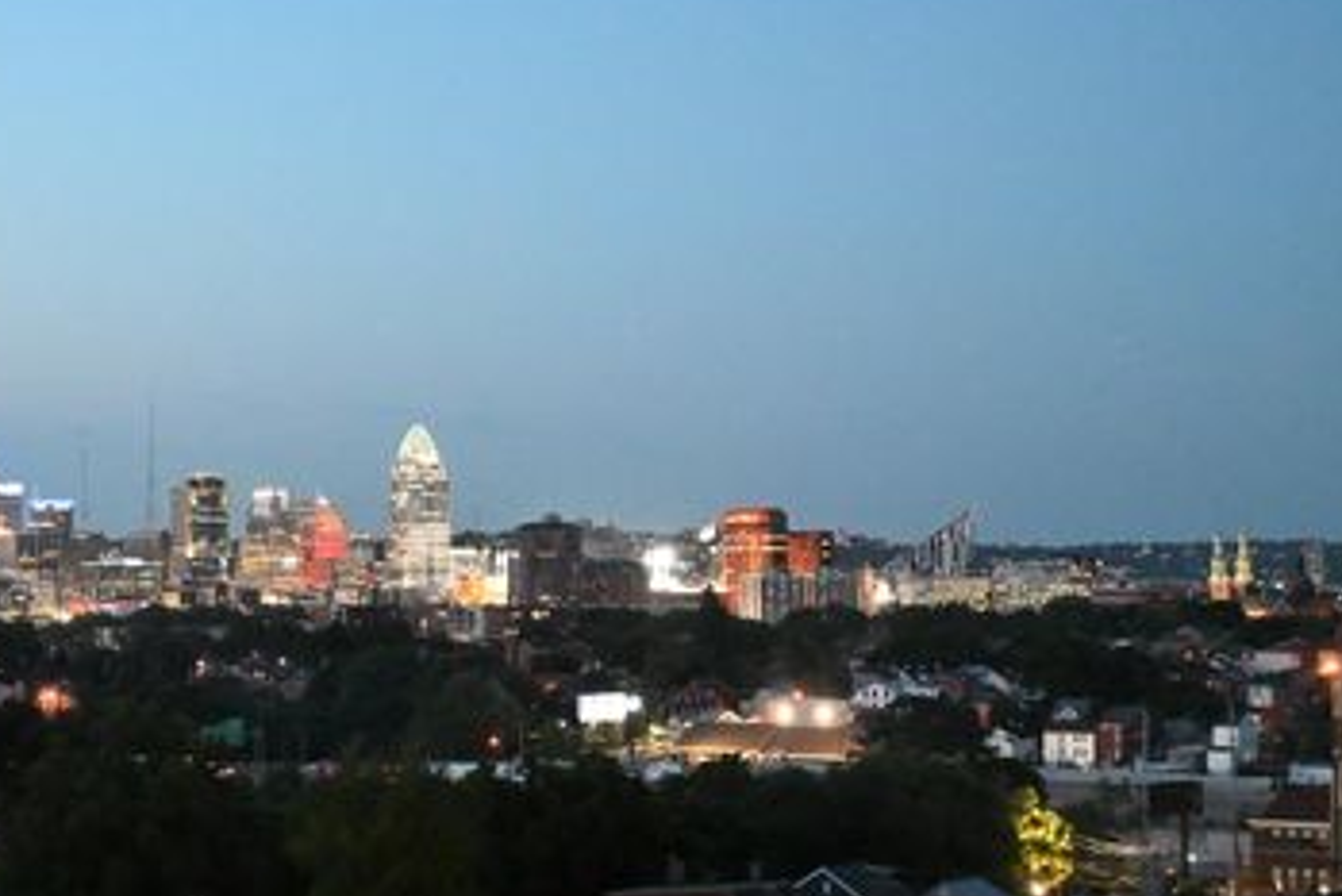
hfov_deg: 27.5
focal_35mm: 73
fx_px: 2722
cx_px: 415
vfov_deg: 18.6
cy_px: 583
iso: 12800
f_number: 5
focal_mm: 34
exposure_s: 1/30
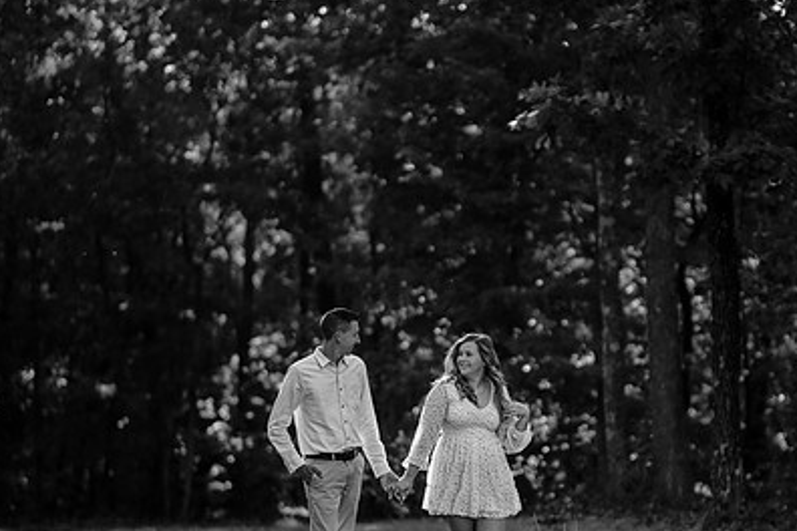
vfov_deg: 10.1
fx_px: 2989
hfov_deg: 15.2
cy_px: 364
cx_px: 485
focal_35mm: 135
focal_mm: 85
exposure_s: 1/640
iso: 200
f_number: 1.4
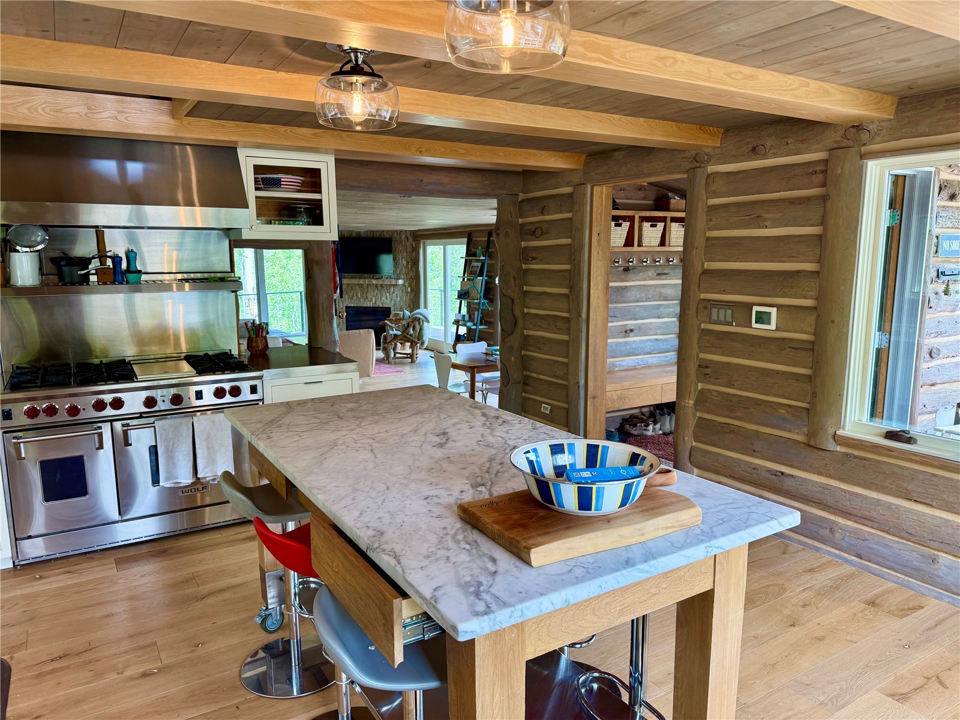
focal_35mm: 24
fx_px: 666
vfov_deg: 56.8
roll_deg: -0.2
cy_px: 360
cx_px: 480
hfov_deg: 71.6
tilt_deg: -8.9
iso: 100
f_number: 1.78
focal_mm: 6.76
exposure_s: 1/120
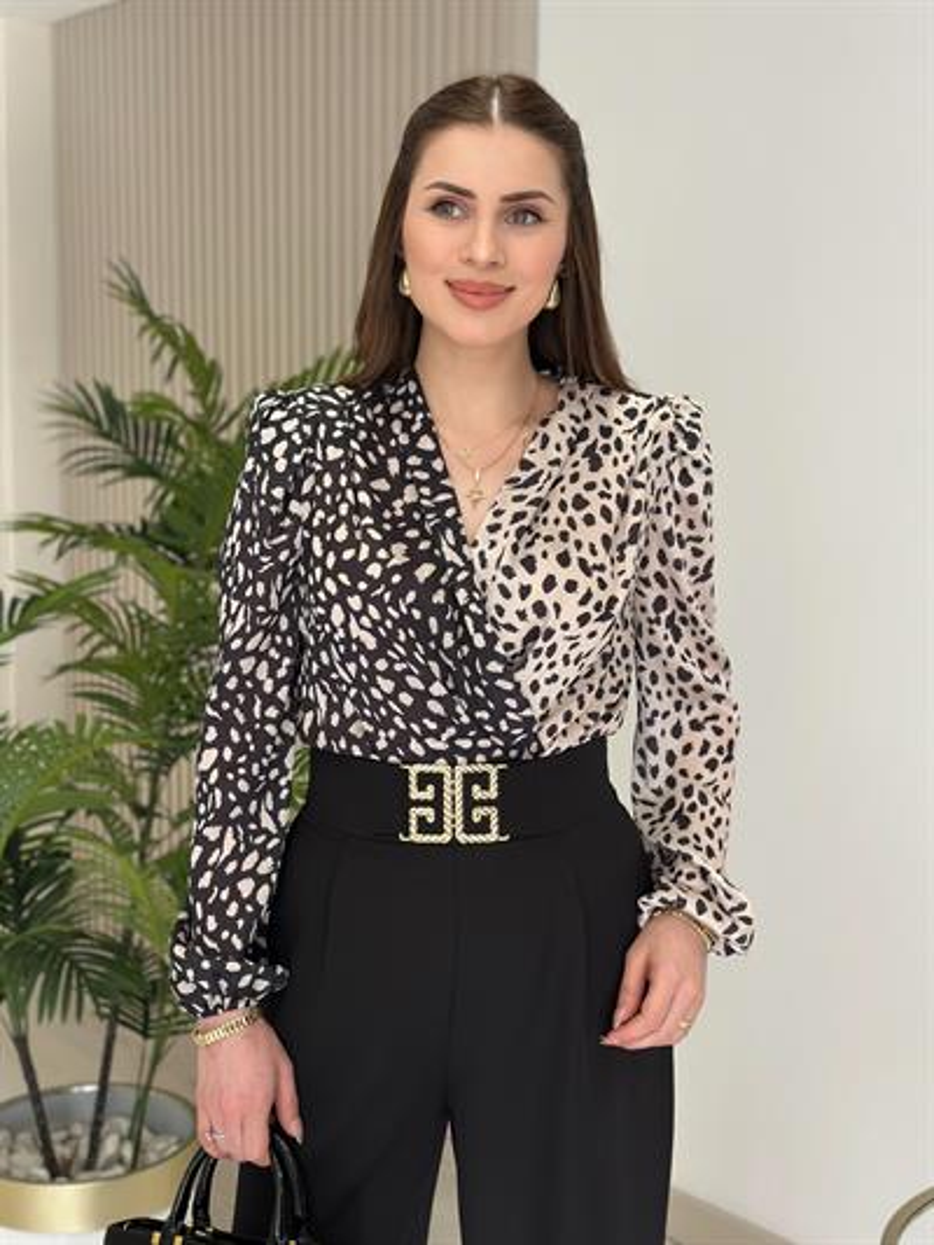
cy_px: 622
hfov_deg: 30.3
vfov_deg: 39.6
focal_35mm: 48
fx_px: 1726
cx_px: 467
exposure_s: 1/414
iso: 80
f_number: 1.78
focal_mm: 6.86
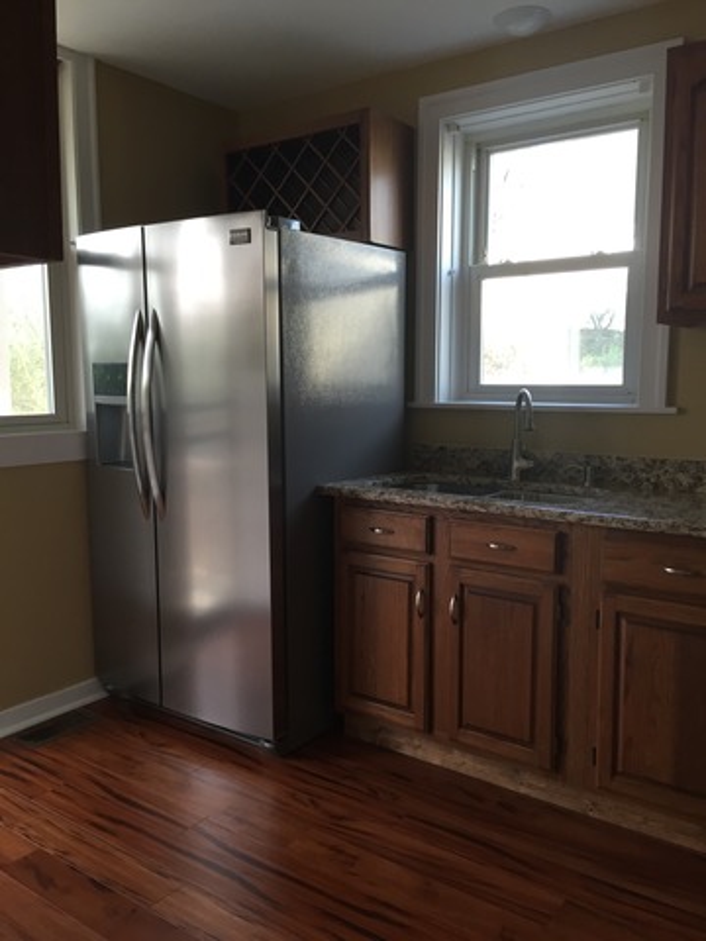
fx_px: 789
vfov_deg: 61.7
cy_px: 470
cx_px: 353
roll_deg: +0.1
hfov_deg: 48.2
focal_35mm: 29
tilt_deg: -6.0
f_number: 2.2
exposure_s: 1/30
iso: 32
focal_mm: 4.15
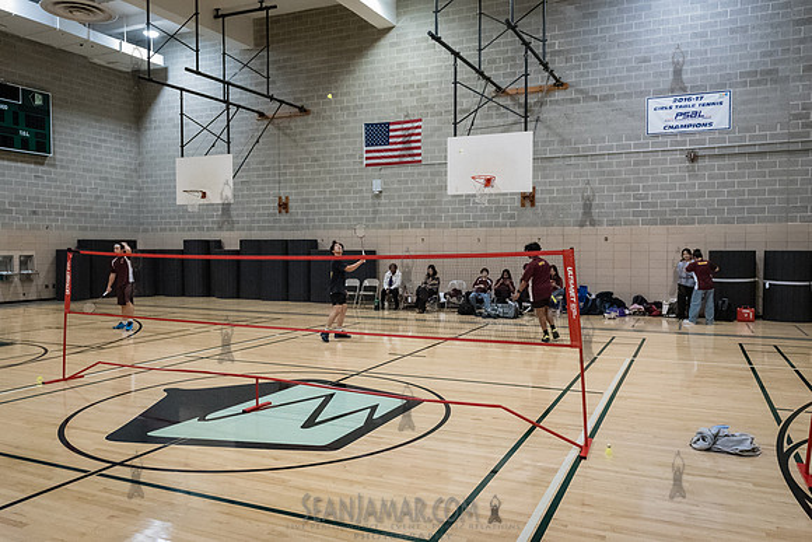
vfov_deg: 46.7
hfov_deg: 65.8
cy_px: 271
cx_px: 406
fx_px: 628
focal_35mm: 28
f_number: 3.5
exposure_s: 1/400
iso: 8000
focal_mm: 24
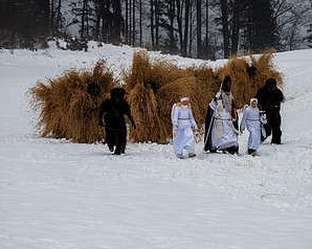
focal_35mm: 128
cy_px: 103
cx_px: 172
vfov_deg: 12.0
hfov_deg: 15.0
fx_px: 1181
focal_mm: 70
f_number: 3.5
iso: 400
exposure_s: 1/1000
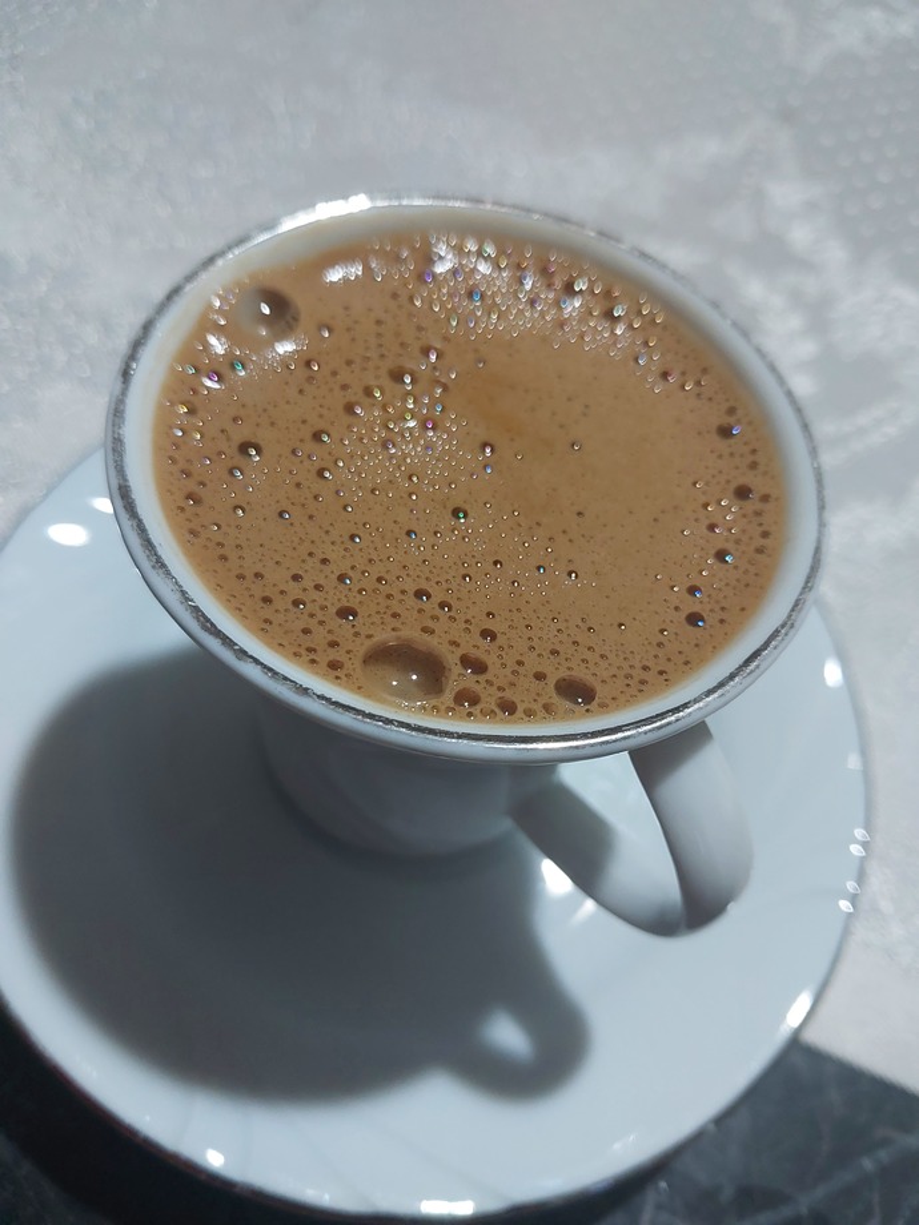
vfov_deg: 60.0
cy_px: 612
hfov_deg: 46.8
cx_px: 460
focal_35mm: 30
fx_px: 1062
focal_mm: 4.6
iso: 320
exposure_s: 1/33
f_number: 1.8
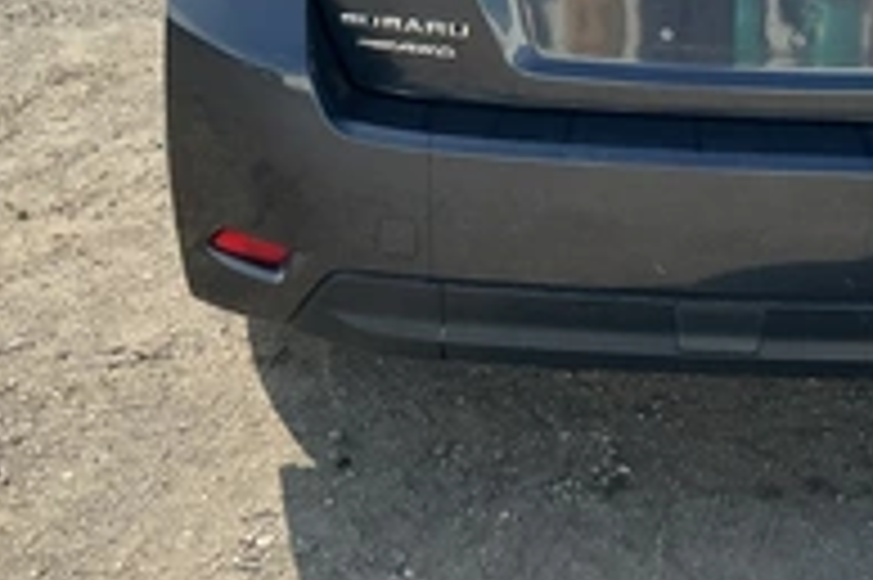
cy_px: -72
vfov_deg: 21.3
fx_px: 1454
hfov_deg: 32.3
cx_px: 734
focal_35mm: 60
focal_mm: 3
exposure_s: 1/883
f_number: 1.8
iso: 25
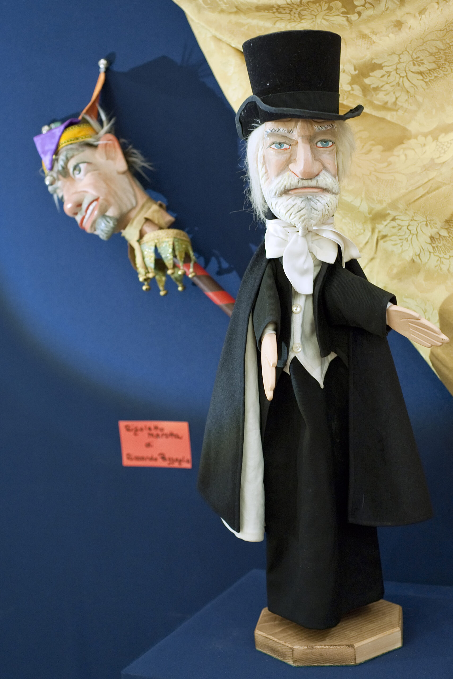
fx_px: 944
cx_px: 226
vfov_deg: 39.6
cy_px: 340
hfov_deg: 27.0
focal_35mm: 50
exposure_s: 1/50
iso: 1600
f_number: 3.2
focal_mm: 50
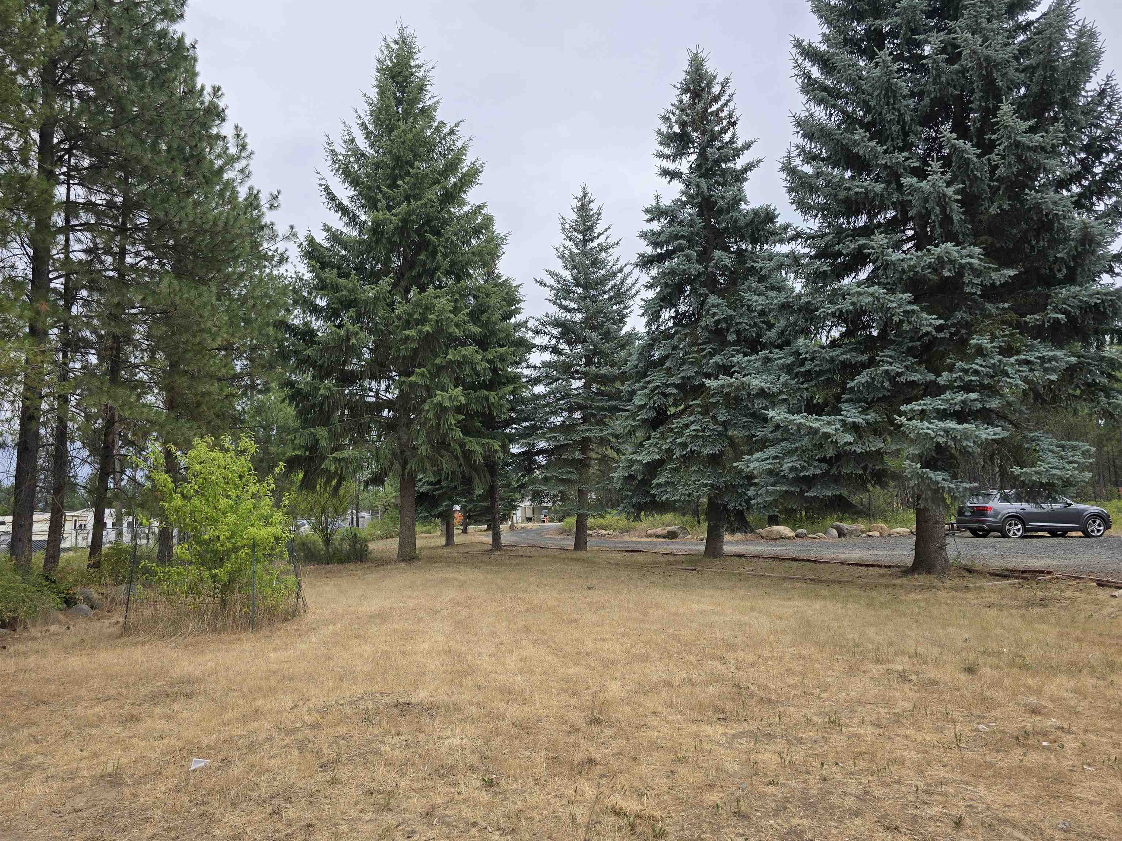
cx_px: 561
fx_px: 745
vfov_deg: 58.9
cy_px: 420
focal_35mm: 23
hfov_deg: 73.9
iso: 12
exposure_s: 1/521
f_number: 1.7
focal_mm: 6.3
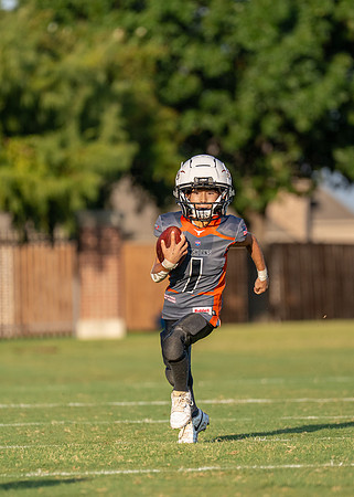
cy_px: 270
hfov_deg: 3.4
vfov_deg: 4.8
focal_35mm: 420
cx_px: 201
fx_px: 5912
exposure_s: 1/5000
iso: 320
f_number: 2.8
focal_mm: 200
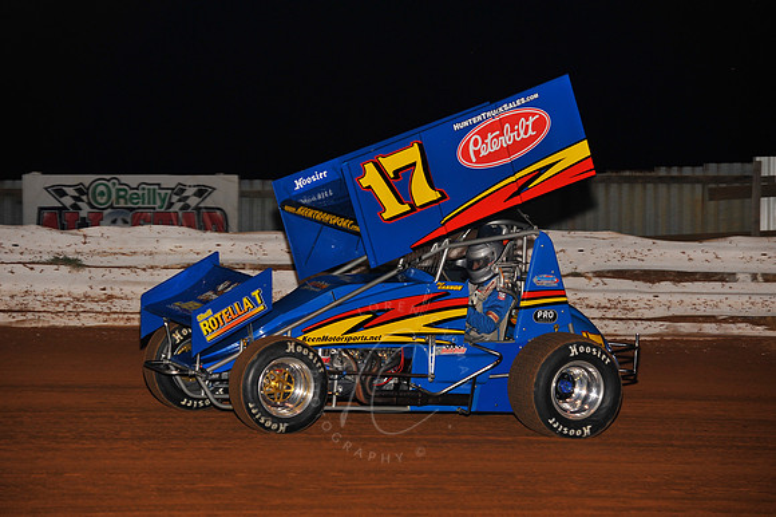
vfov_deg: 8.8
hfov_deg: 13.3
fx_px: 3339
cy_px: 258
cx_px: 388
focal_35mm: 155
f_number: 5.6
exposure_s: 1/250
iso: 500
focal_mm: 155
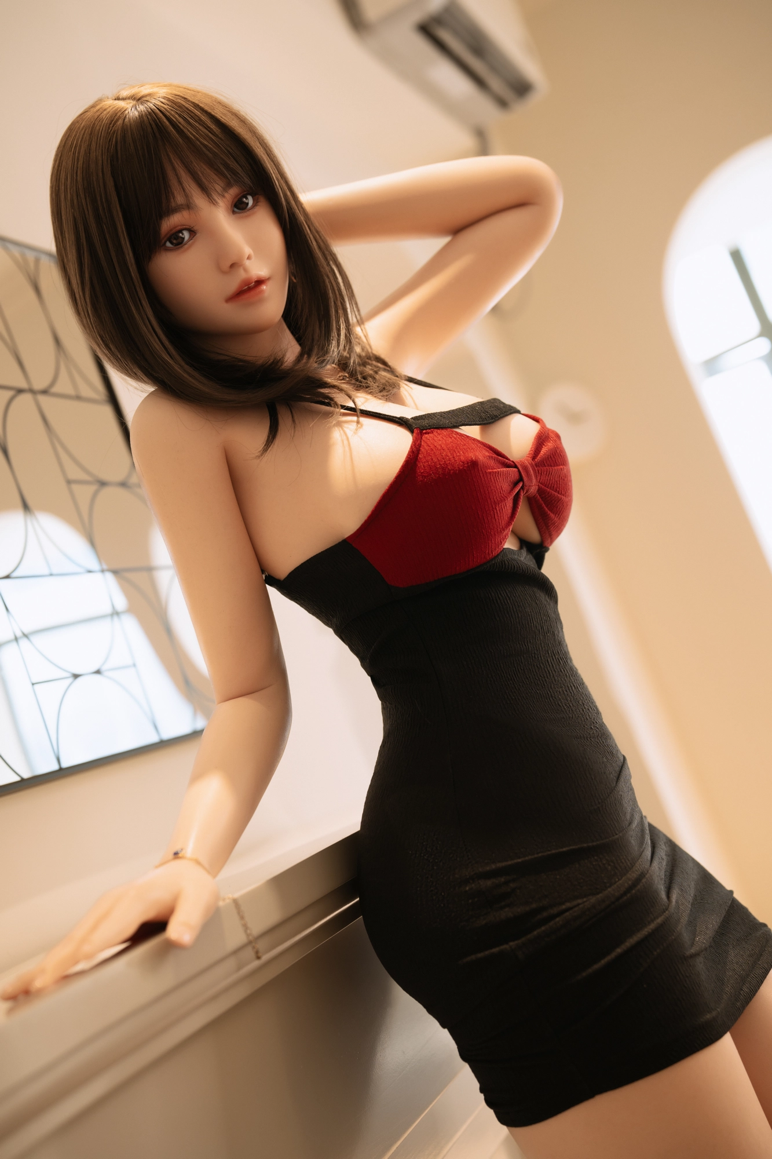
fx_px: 1608
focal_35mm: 50
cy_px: 580
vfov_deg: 39.6
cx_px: 386
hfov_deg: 27.0
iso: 250
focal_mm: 50
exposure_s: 1/100
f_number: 2.8
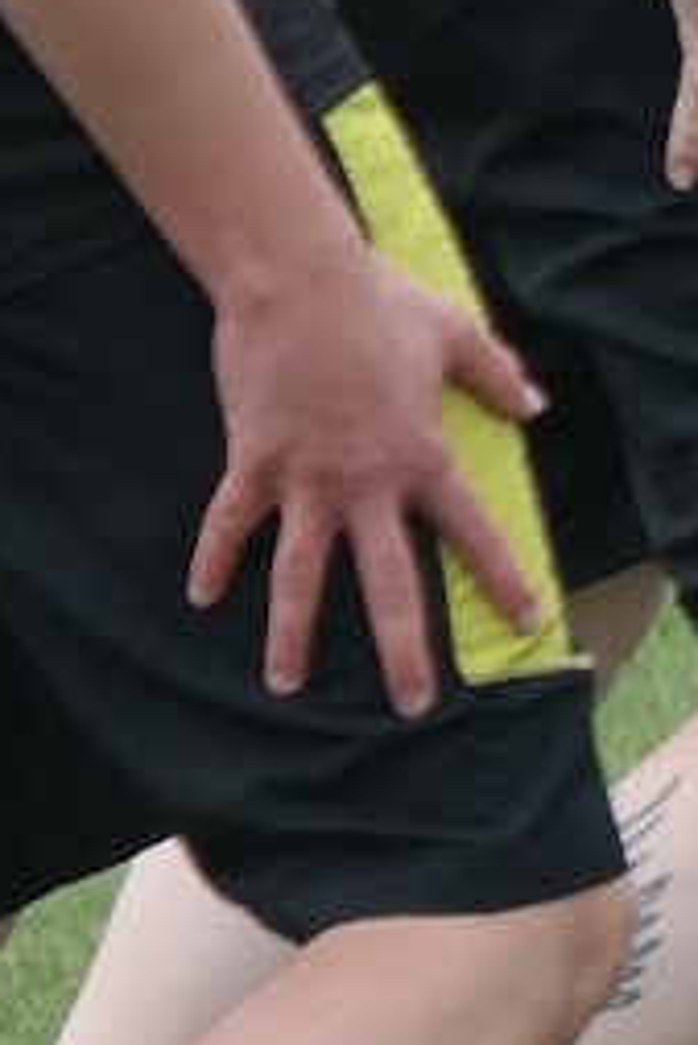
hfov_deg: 0.7
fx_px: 56602
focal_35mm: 1949
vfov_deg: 1.1
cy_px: -467
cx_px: 1764
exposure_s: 1/250
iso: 200
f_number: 5.6
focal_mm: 200
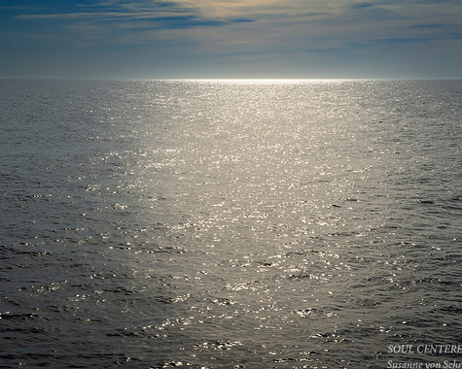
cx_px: 303
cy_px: 203
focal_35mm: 76
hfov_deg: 25.0
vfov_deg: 20.2
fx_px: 1039
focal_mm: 60
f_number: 13
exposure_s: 1/640
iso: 500
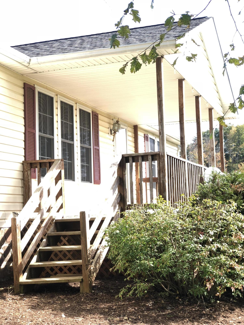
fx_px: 536
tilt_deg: +5.3
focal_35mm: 57
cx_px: 122
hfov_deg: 25.7
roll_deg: +1.8
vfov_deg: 33.8
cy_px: 162
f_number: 2.8
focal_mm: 6.6
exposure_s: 1/120
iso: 32
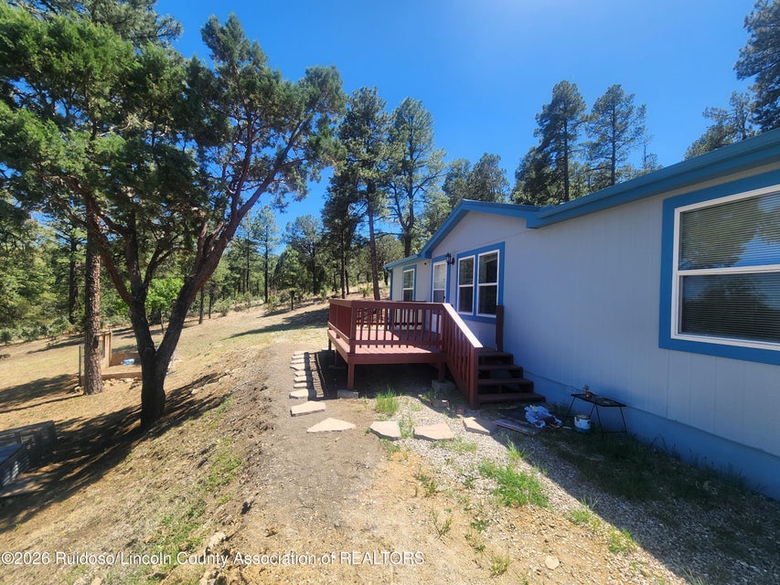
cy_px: 292
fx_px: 293
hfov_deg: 106.2
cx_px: 390
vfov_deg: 89.9
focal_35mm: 13
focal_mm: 2.2
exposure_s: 1/895
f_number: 2.2
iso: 50
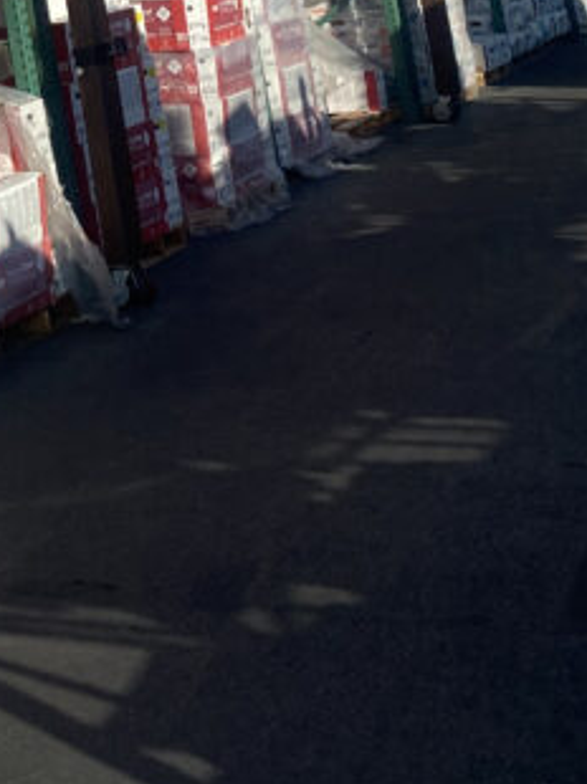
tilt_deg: +11.0
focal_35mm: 86
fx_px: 1947
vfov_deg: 20.1
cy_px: -339
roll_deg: +6.2
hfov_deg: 15.6
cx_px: -337
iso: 32
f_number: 1.8
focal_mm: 4.25
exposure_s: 1/3610
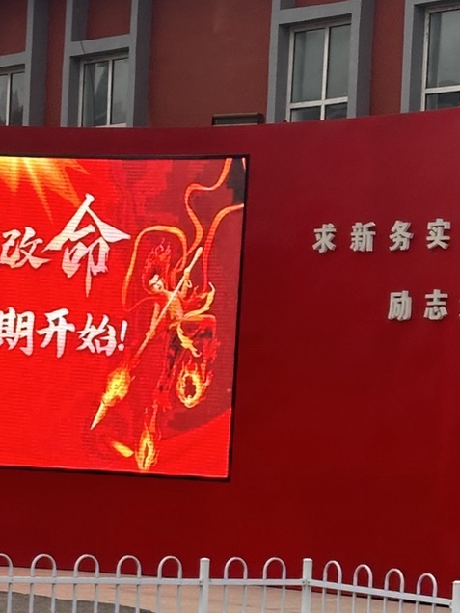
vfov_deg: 13.1
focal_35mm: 151
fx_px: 2675
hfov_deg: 9.8
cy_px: 390
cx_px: 254
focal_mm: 6.86
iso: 64
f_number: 1.78
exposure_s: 1/277
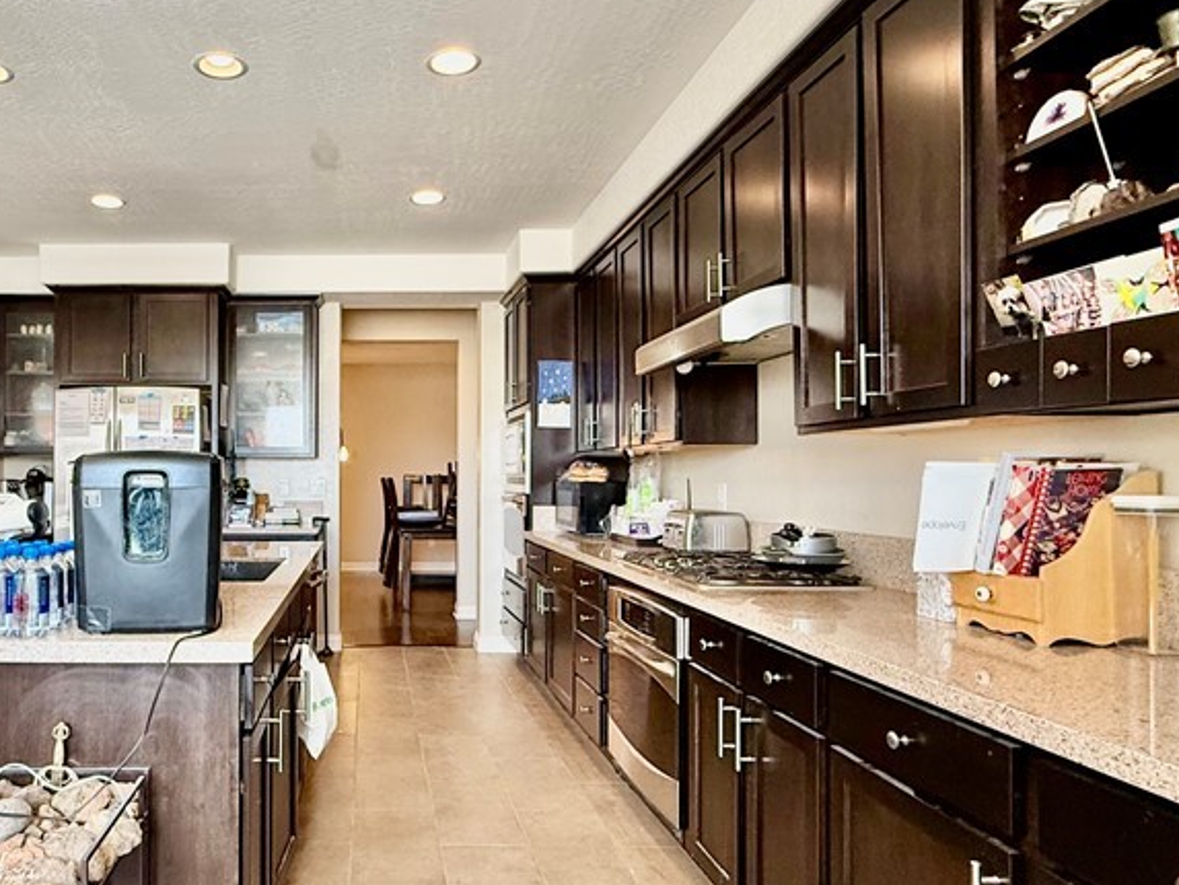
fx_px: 852
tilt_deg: +1.2
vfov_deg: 54.9
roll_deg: -0.2
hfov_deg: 66.6
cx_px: 350
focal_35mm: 25
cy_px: 463
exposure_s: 1/100
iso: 250
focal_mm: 2.22
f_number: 2.2
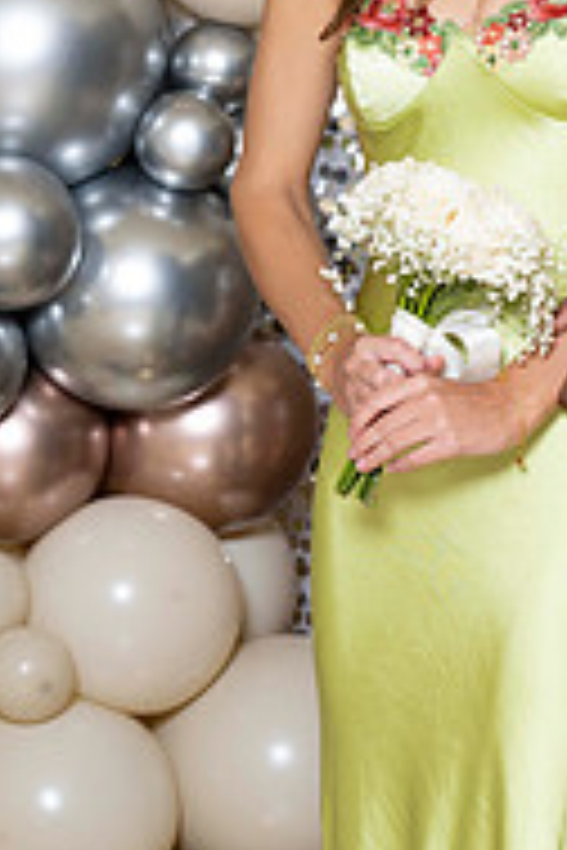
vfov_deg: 8.5
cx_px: 666
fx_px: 5670
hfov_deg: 5.7
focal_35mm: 240
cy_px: 81
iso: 250
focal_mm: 101
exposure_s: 1/200
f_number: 5.6
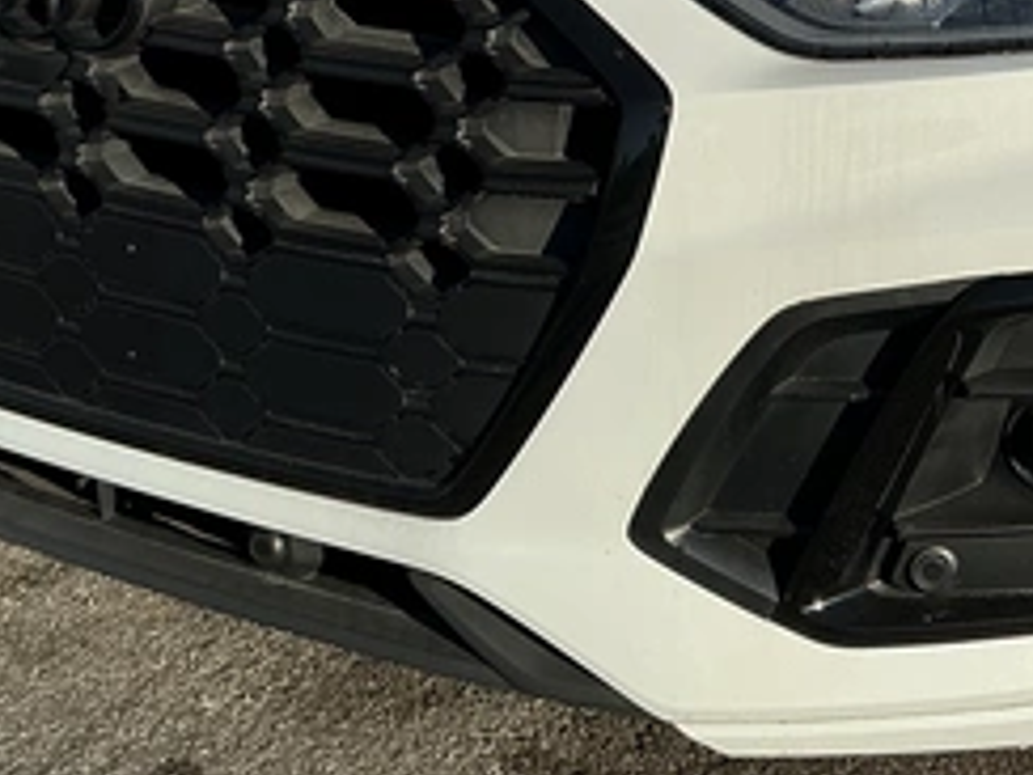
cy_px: -49
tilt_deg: -12.4
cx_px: 859
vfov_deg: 16.7
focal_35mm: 86
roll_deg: -1.4
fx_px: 2566
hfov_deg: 22.4
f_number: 1.8
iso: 25
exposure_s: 1/2427
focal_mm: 3
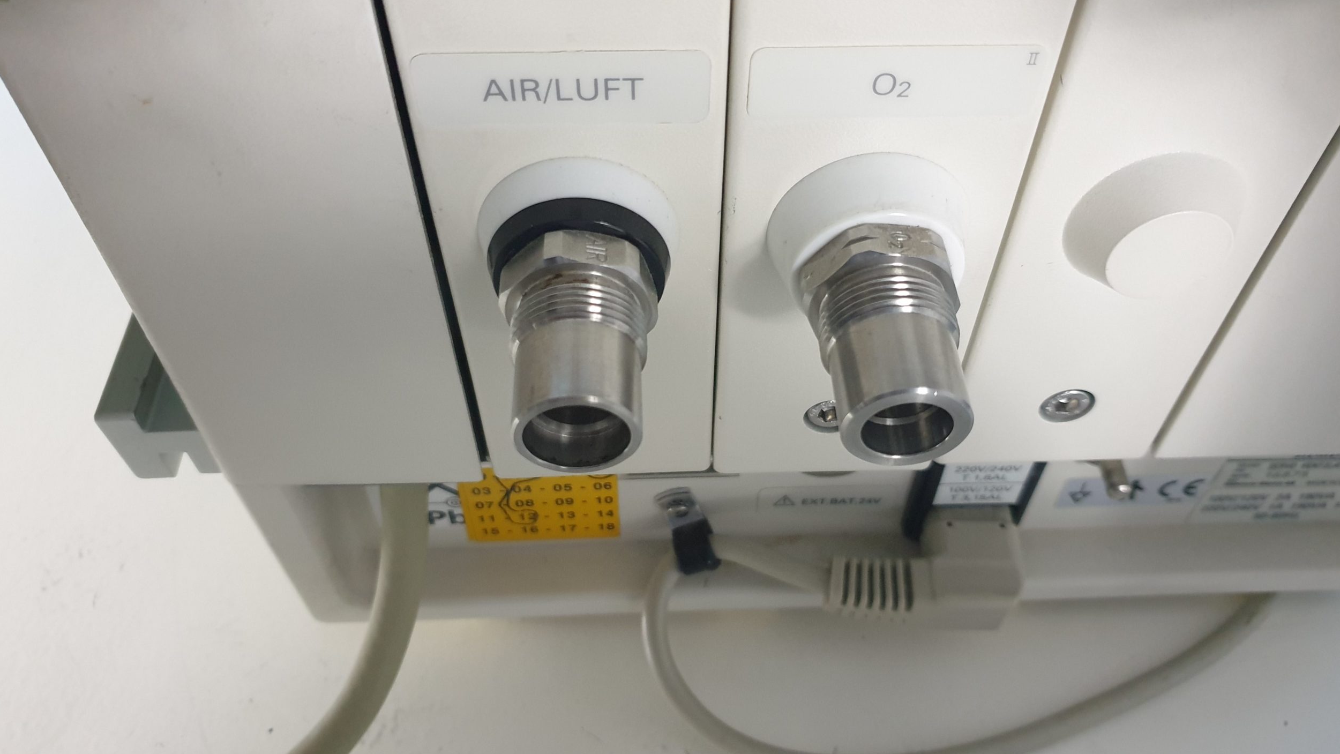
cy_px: 365
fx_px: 1030
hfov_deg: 66.1
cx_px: 684
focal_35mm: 29
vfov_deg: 40.2
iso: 400
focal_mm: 4.3
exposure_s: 1/50
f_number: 1.5
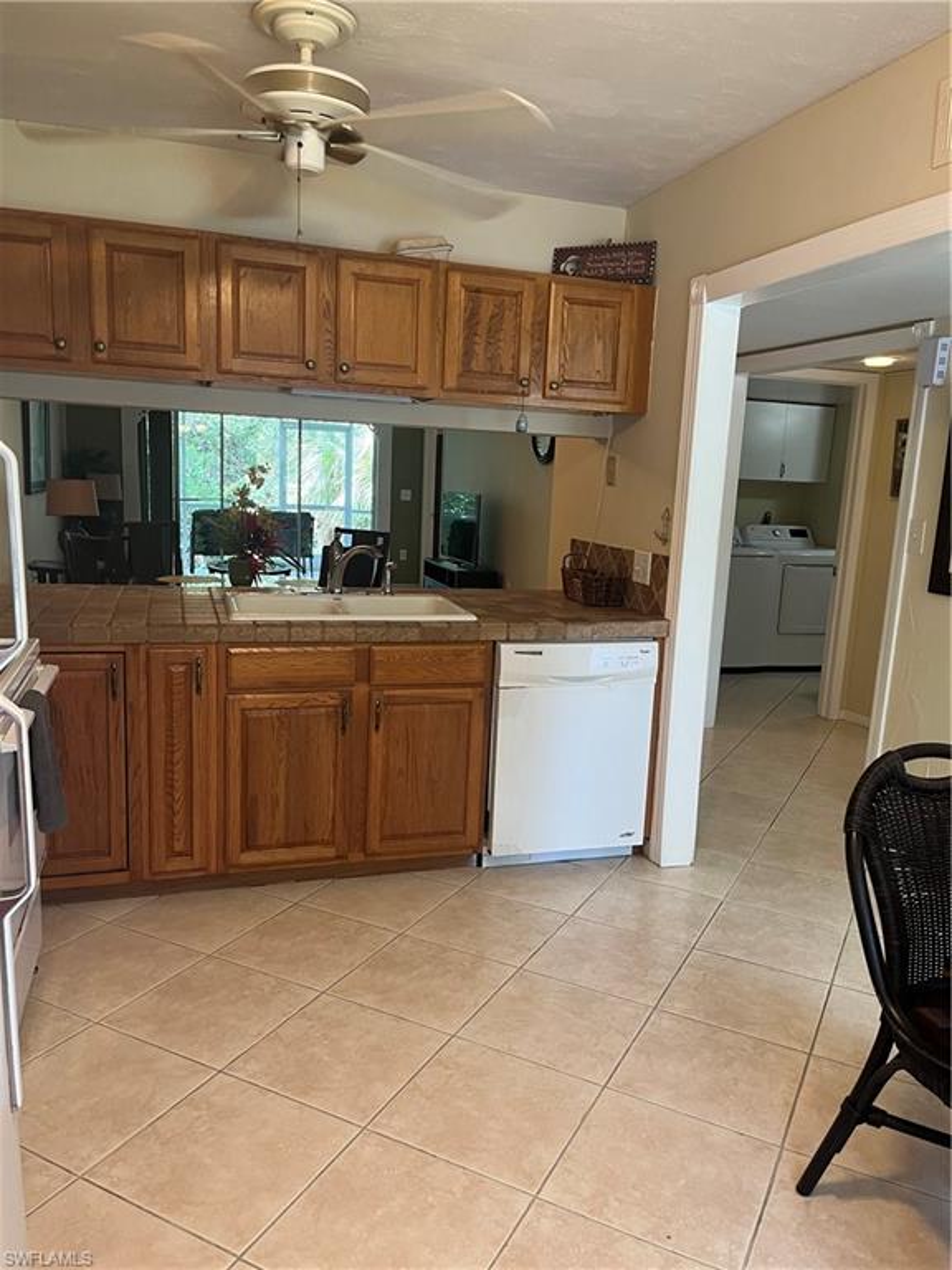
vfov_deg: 67.3
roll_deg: -1.8
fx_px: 953
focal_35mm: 26
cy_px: 635
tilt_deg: -10.6
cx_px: 476
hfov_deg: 53.1
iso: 100
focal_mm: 5.1
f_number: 1.6
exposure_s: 1/60
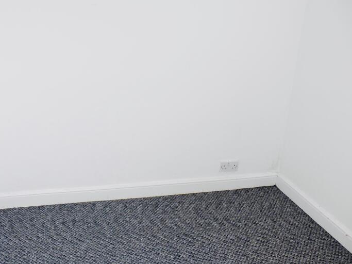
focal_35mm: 36
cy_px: 119
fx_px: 366
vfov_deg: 39.6
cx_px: 103
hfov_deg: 49.9
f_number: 3.5
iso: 100
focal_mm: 4.3
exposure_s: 1/100
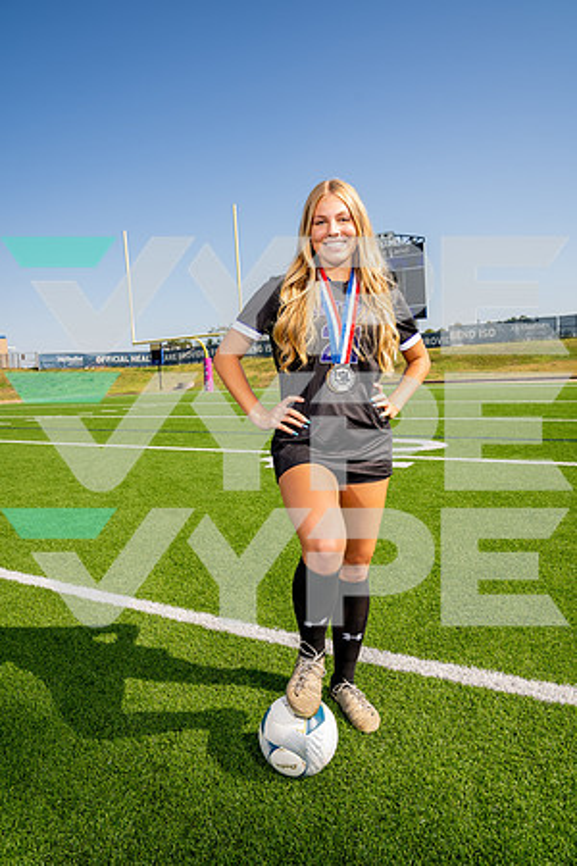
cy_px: 433
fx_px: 577
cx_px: 288
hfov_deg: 53.1
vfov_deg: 73.7
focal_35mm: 24
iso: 50
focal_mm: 24
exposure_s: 1/125
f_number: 7.1
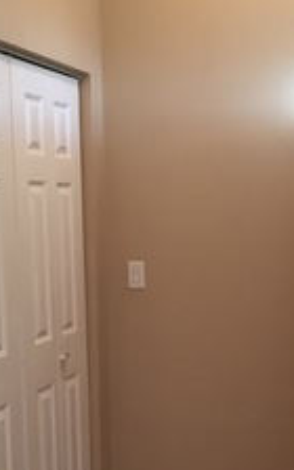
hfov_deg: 19.6
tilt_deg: -7.0
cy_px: 334
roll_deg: +0.9
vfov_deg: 30.7
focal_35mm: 66
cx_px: 197
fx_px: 846
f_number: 2.2
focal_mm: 4.15
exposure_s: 1/30
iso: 80
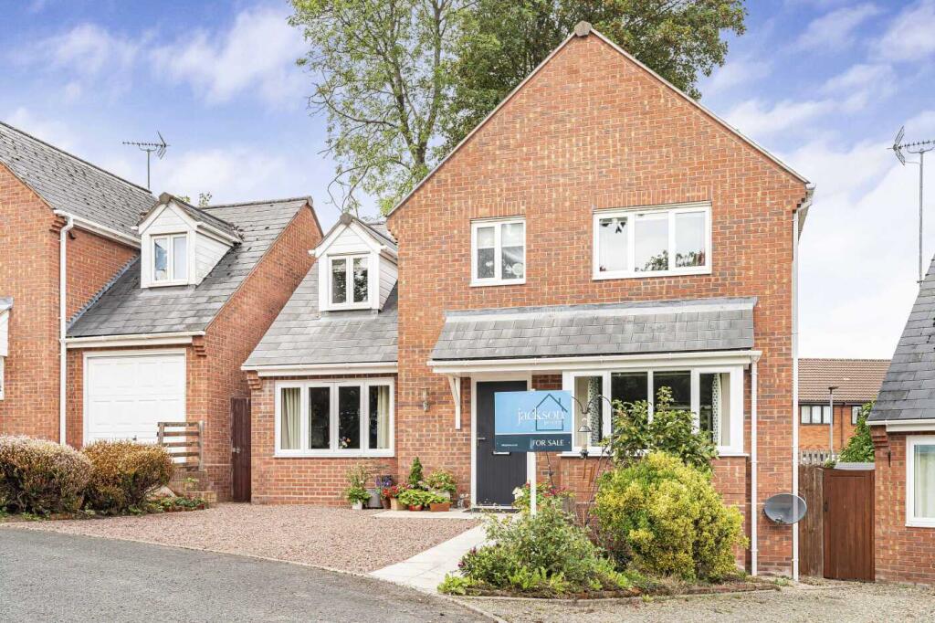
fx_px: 844
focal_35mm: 32
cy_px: 312
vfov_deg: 40.5
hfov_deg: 58.0
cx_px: 468
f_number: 7.1
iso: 100
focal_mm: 32.5
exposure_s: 1/100
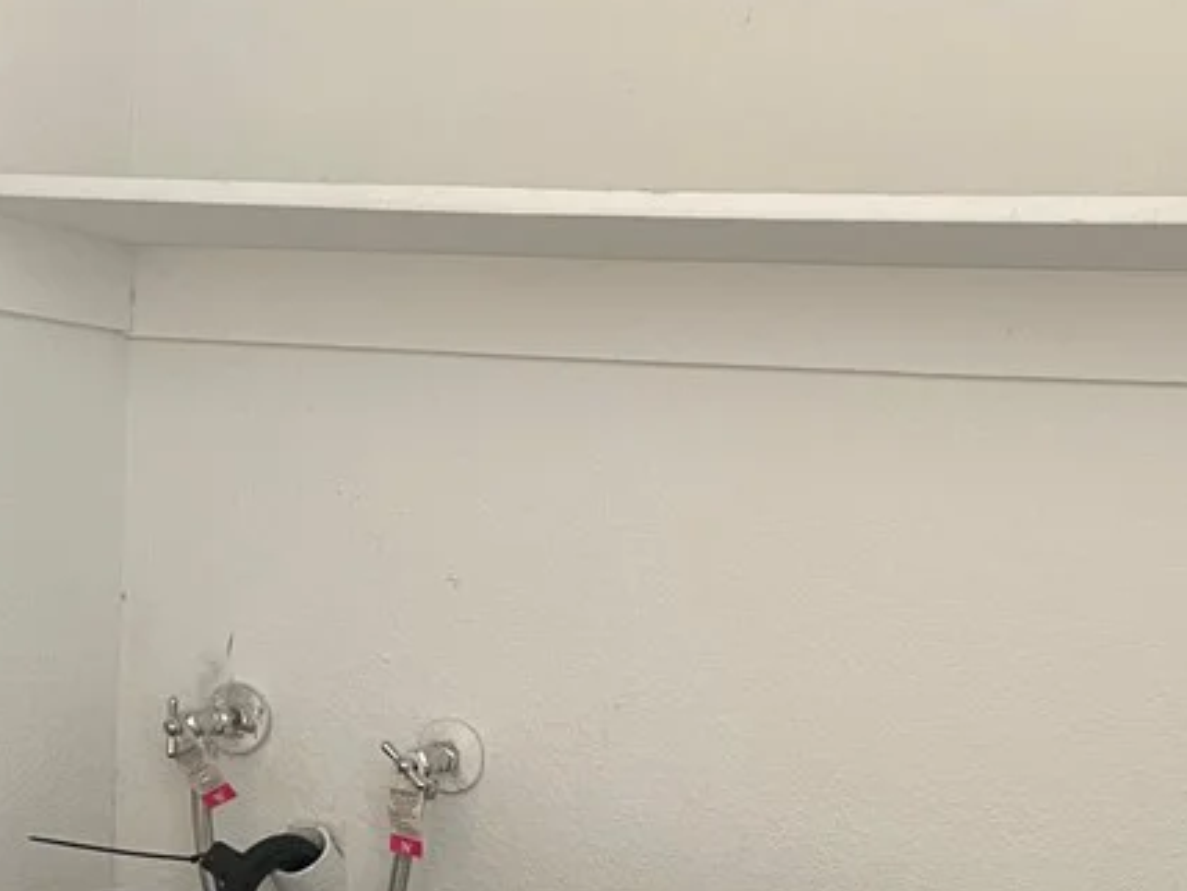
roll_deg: -3.4
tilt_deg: -7.6
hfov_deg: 31.1
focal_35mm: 62
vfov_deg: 23.2
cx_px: 722
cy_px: 761
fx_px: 2127
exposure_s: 1/60
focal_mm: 4.2
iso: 200
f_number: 1.6
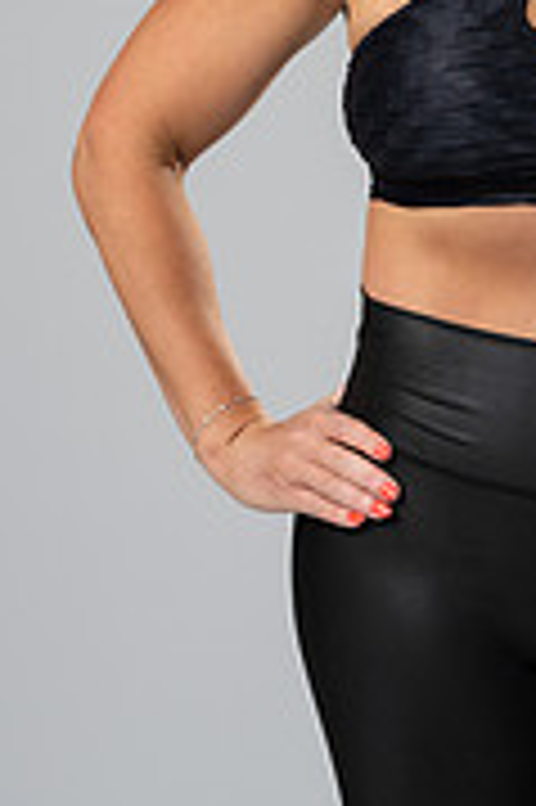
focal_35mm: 214
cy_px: 36
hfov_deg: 6.4
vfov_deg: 9.6
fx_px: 4788
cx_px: 595
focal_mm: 85
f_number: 3.2
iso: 200
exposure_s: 1/160
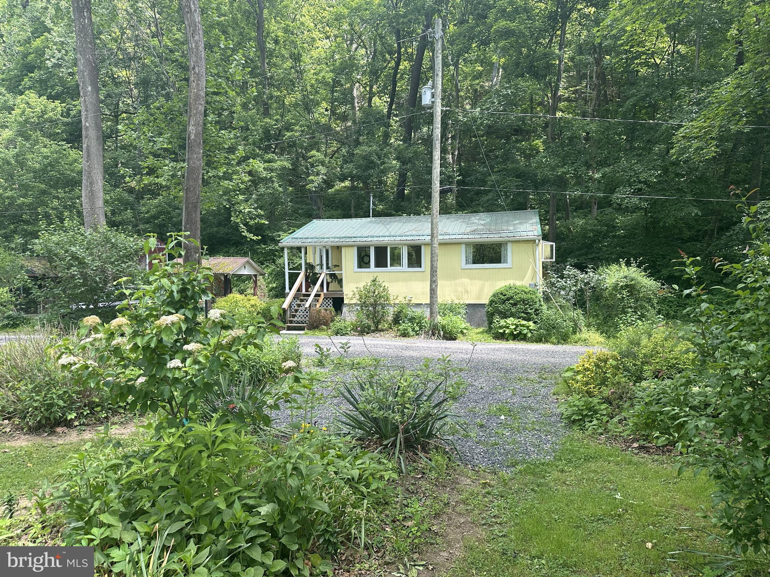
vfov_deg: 56.8
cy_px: 288
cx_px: 385
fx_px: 534
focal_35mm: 24
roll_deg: -0.1
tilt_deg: -0.3
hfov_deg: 71.6
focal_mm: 6.86
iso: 80
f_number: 1.78
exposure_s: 1/421
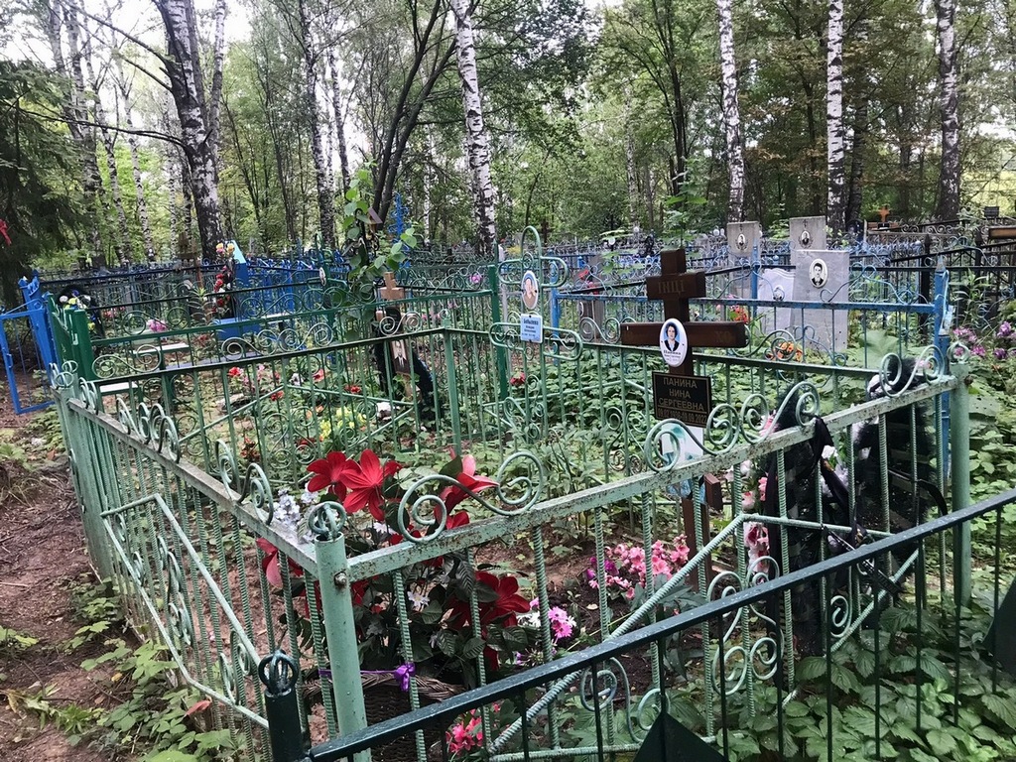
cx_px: 508
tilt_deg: -11.5
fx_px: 822
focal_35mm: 28
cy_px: 381
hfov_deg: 63.4
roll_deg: +6.8
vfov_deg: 49.7
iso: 32
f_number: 1.8
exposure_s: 1/33
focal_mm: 3.99
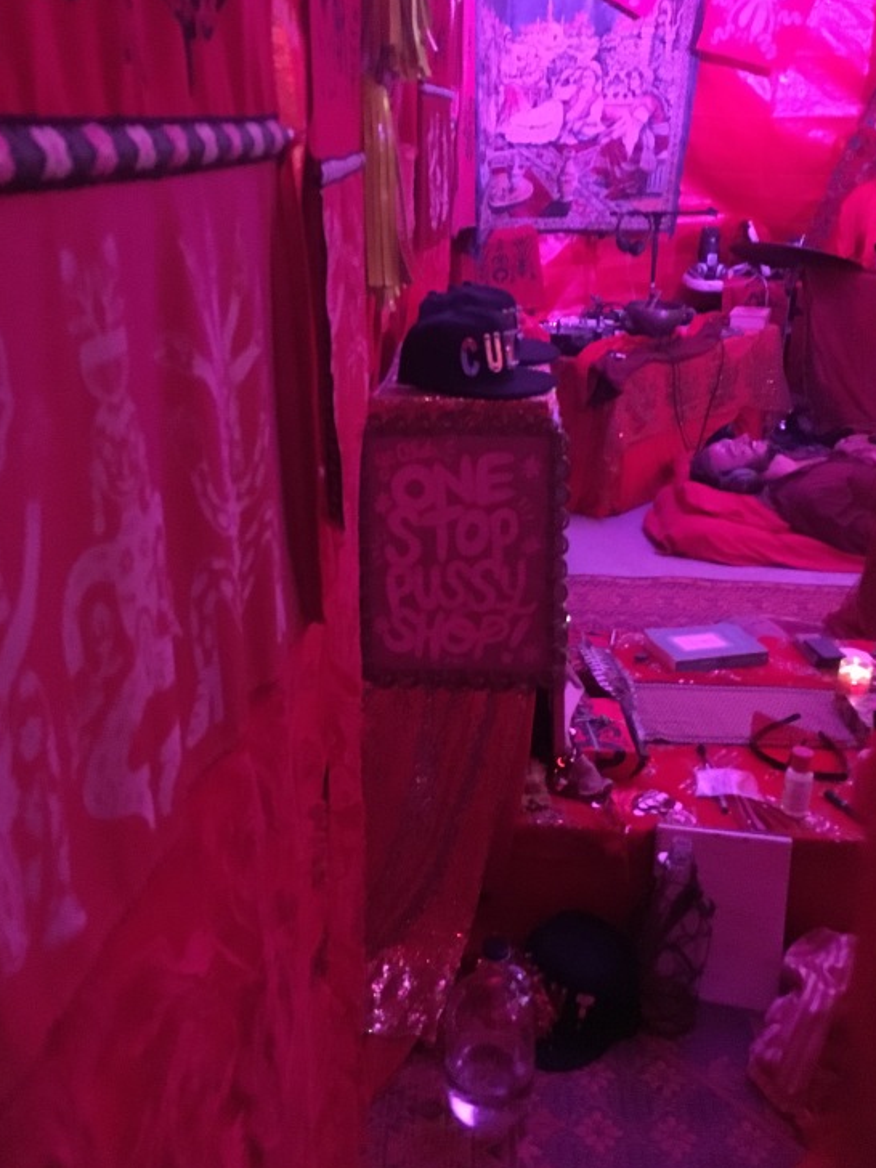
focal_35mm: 34
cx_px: 385
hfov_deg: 41.7
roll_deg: +0.3
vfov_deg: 53.9
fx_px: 1147
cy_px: 538
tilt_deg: -20.3
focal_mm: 4.15
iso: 1250
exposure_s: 1/15
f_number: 2.2
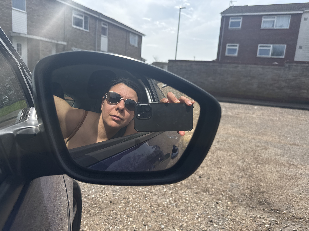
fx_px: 214
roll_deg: -5.4
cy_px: 116
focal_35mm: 24
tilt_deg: -8.3
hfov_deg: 71.6
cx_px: 154
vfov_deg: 56.8
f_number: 1.78
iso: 100
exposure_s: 1/5714
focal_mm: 6.76
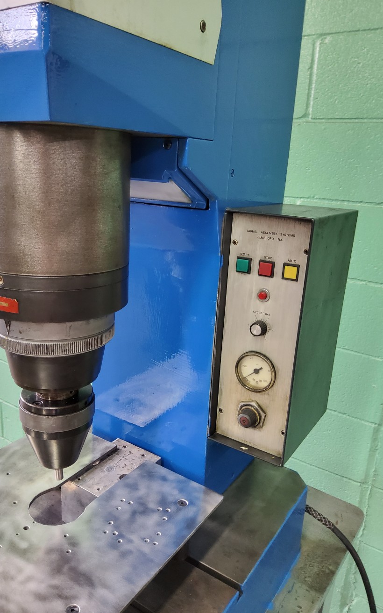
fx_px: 468
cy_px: 310
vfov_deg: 66.5
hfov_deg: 44.5
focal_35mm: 28
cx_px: 174
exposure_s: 1/40
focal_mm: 3.08
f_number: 2
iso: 500
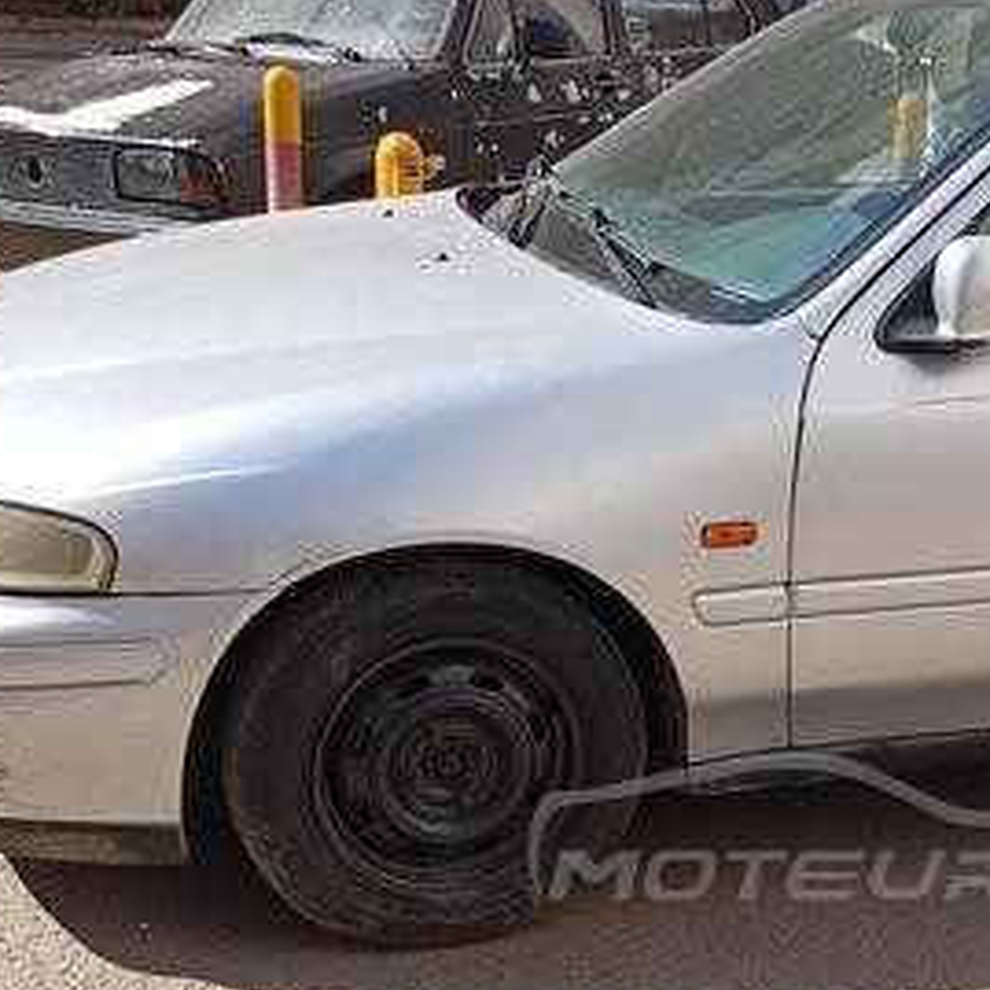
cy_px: 826
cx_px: 850
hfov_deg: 27.8
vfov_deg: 27.9
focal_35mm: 60
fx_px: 1941
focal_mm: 4.22
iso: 113
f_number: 1.8
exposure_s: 1/508
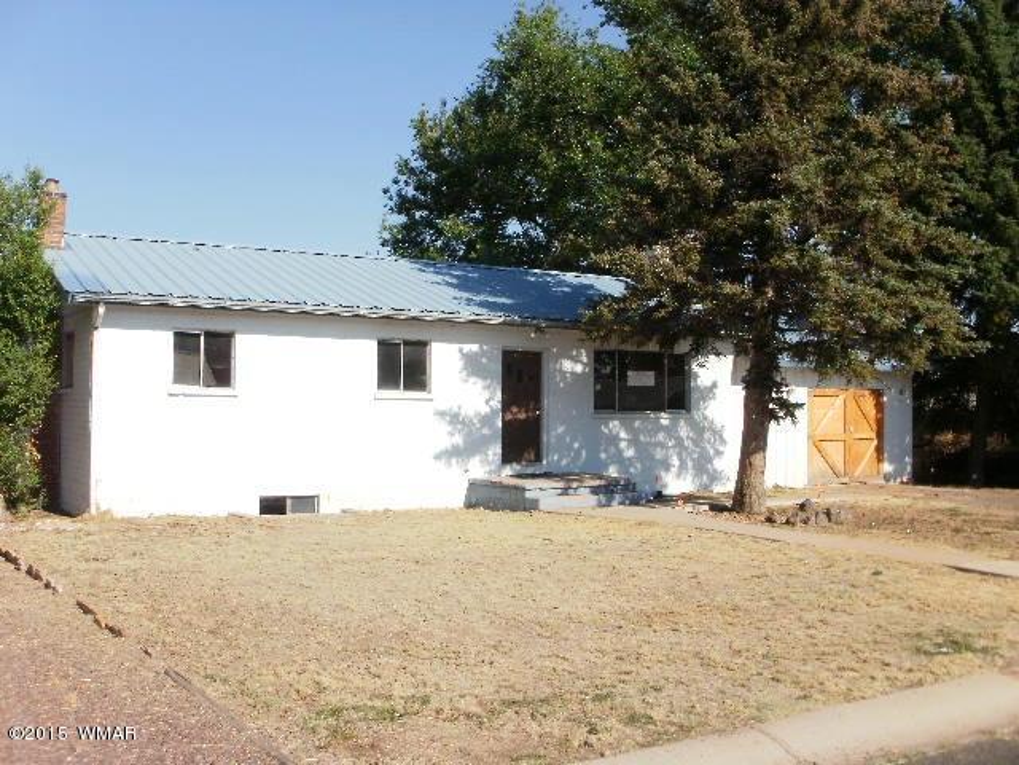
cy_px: 382
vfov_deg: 39.7
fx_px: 1060
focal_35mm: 36
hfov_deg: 51.4
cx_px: 510
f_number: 5.6
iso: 100
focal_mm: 6.3
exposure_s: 1/500
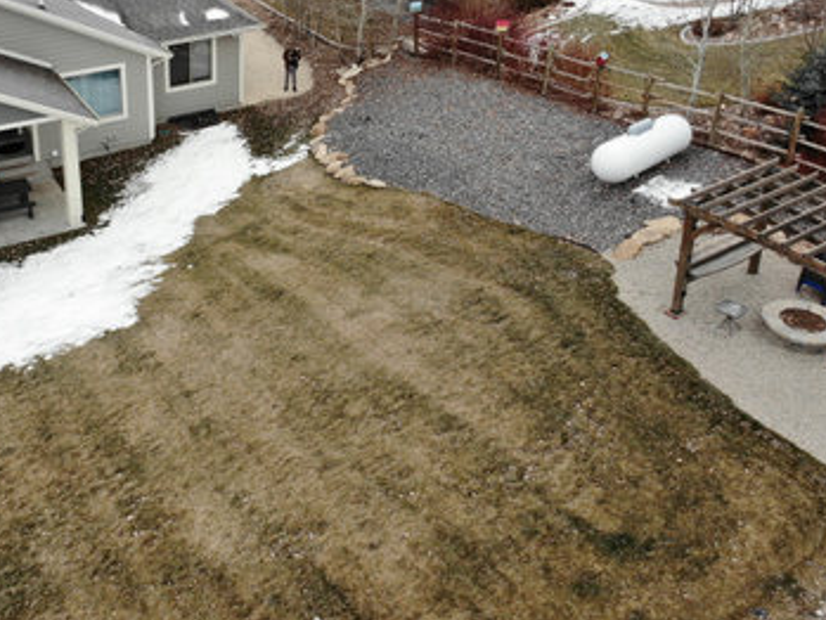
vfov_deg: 32.4
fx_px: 1050
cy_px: 168
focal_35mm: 44
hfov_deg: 41.9
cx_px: 232
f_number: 2.8
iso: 100
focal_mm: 4.5
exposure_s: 1/79.5
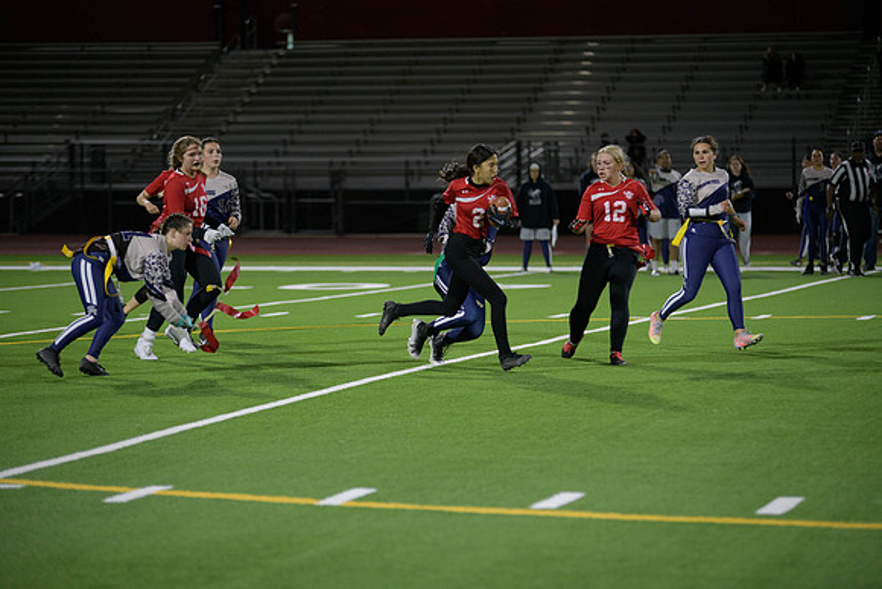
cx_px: 441
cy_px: 294
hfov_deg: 14.7
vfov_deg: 9.8
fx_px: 3431
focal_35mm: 140
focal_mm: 140
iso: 2200
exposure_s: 1/640
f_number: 2.8
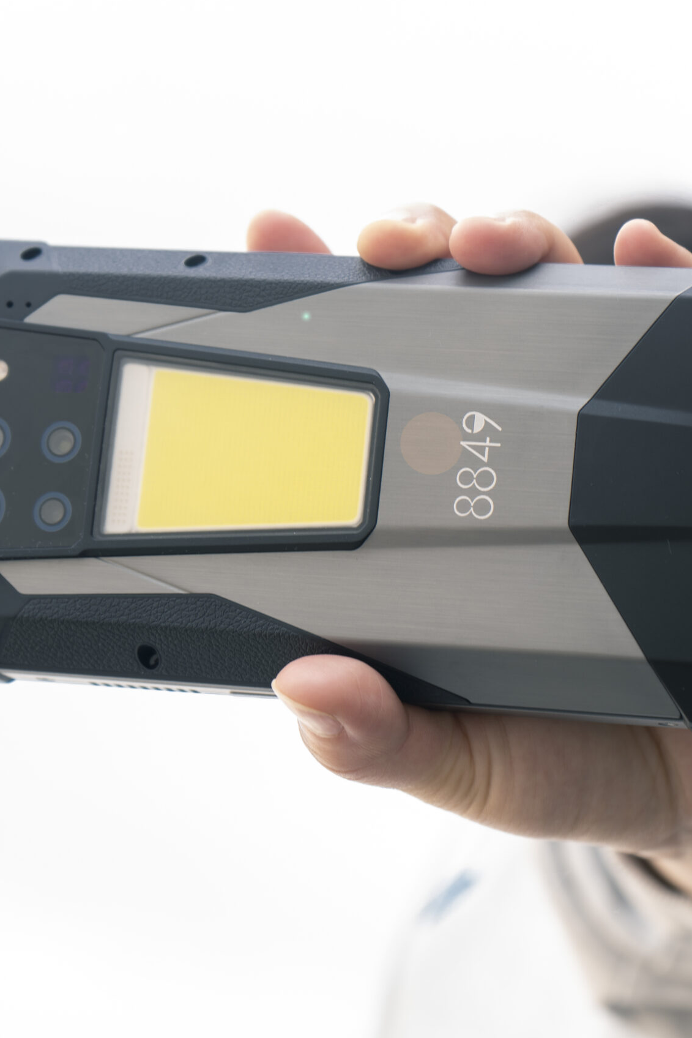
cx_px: 469
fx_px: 2306
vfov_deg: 25.4
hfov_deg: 17.0
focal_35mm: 80
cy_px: 519
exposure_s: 1/100
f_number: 5
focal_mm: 53
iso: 100
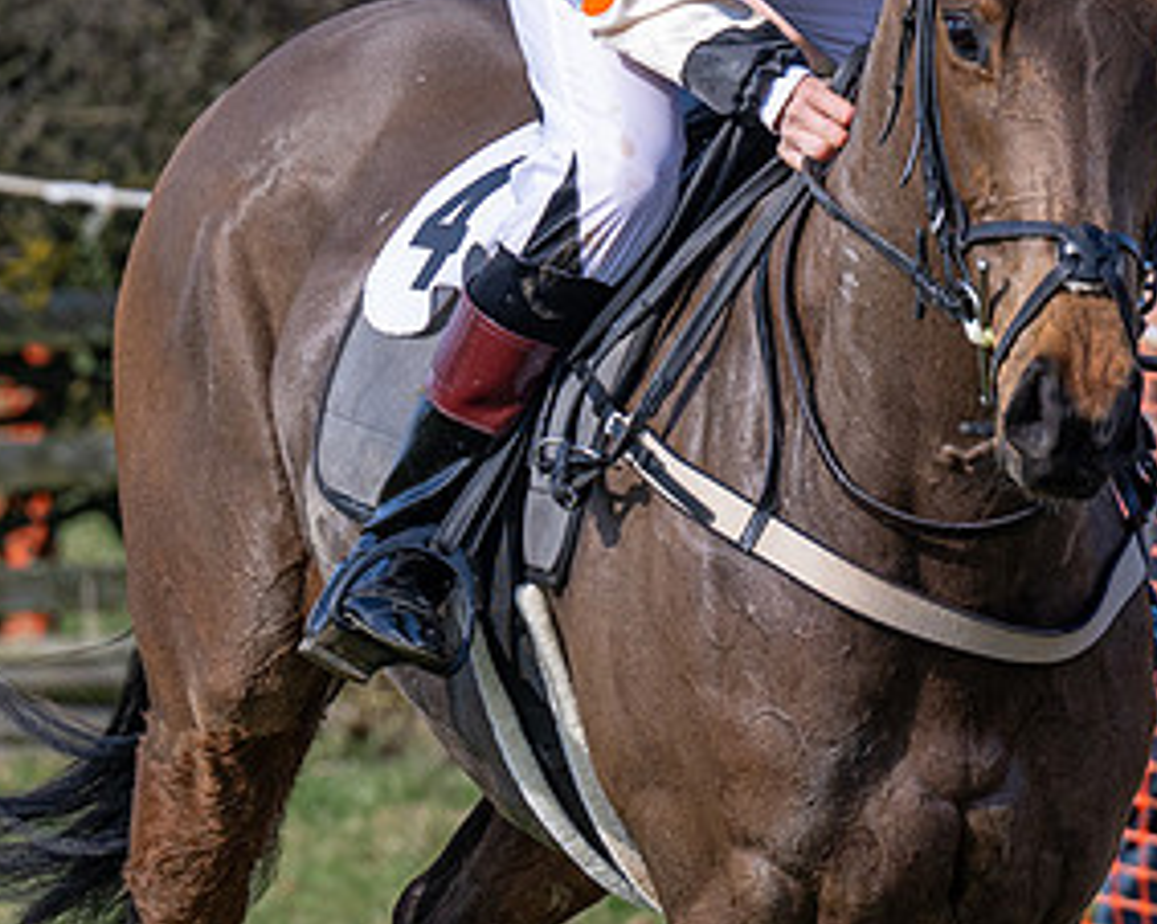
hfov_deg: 2.8
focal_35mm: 680
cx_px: 1054
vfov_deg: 2.3
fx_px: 23269
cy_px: -50
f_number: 5
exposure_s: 1/1000
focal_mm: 165
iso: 200
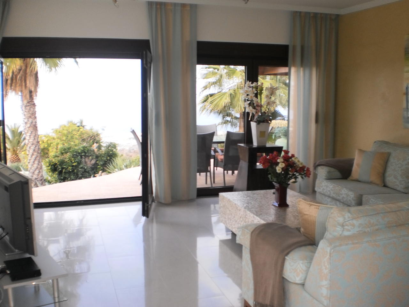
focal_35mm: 36
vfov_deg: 39.7
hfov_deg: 51.4
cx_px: 204
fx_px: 425
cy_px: 154
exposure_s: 1/200
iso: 100
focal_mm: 6.3
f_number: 3.1
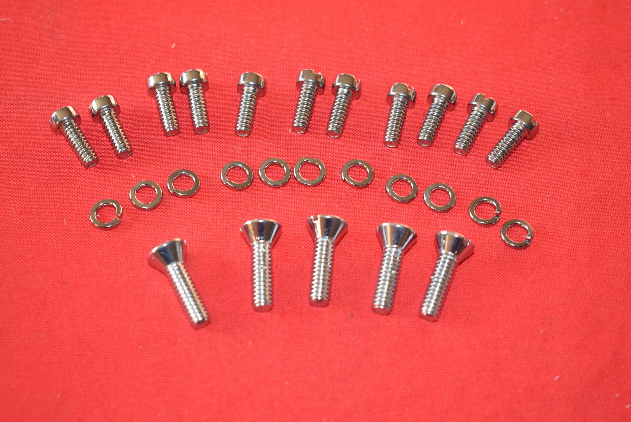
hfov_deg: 27.0
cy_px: 211
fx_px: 1316
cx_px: 316
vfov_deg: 18.2
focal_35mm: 75
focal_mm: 50
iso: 400
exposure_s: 1/30
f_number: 5.6
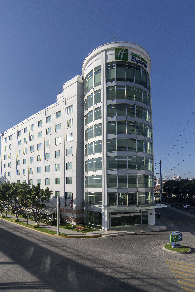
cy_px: 146
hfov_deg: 67.4
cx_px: 98
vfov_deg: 90.0
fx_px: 146
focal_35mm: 18
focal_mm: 18
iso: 100
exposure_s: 1/400
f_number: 11
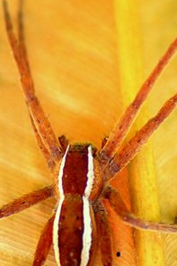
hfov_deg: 2.3
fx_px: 4493
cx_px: 101
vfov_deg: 3.4
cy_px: 146
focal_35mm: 610
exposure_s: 1/250
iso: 400
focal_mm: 200
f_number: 5
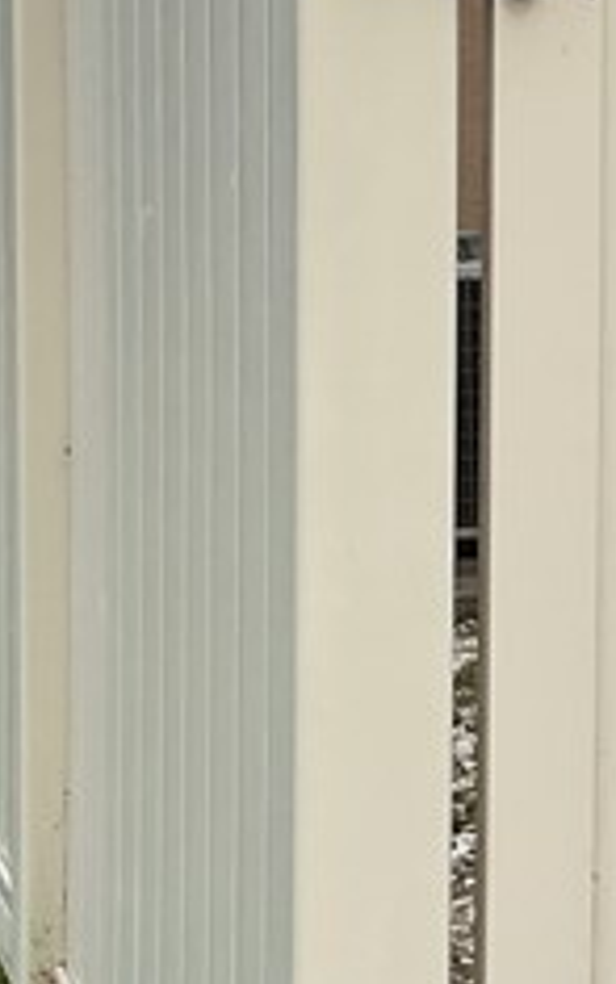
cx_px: 897
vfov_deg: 15.6
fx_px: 3597
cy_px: 565
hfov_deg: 9.5
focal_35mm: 134
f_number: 1.8
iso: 16
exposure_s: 1/2427
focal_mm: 3
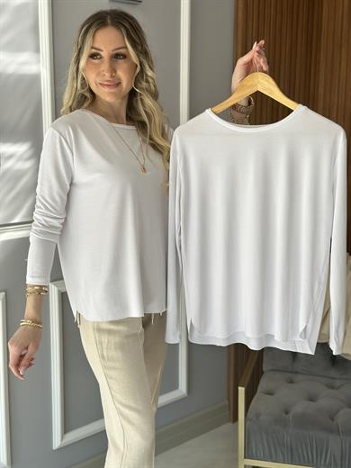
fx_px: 649
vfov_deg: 39.7
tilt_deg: -11.4
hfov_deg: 30.3
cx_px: 176
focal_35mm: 48
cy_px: 234
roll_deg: -0.3
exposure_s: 1/339
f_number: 1.78
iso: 80
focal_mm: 6.86
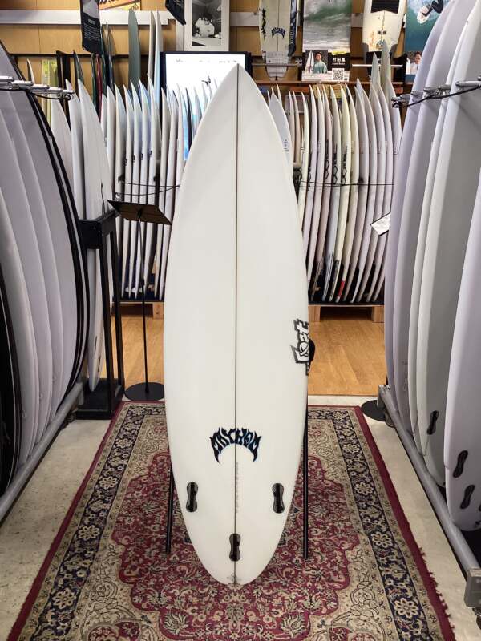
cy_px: 320
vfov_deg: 58.4
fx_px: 574
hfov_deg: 45.4
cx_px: 240
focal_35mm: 31
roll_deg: -0.5
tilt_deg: -19.2
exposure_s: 1/50
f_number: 2.4
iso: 64
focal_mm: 3.3
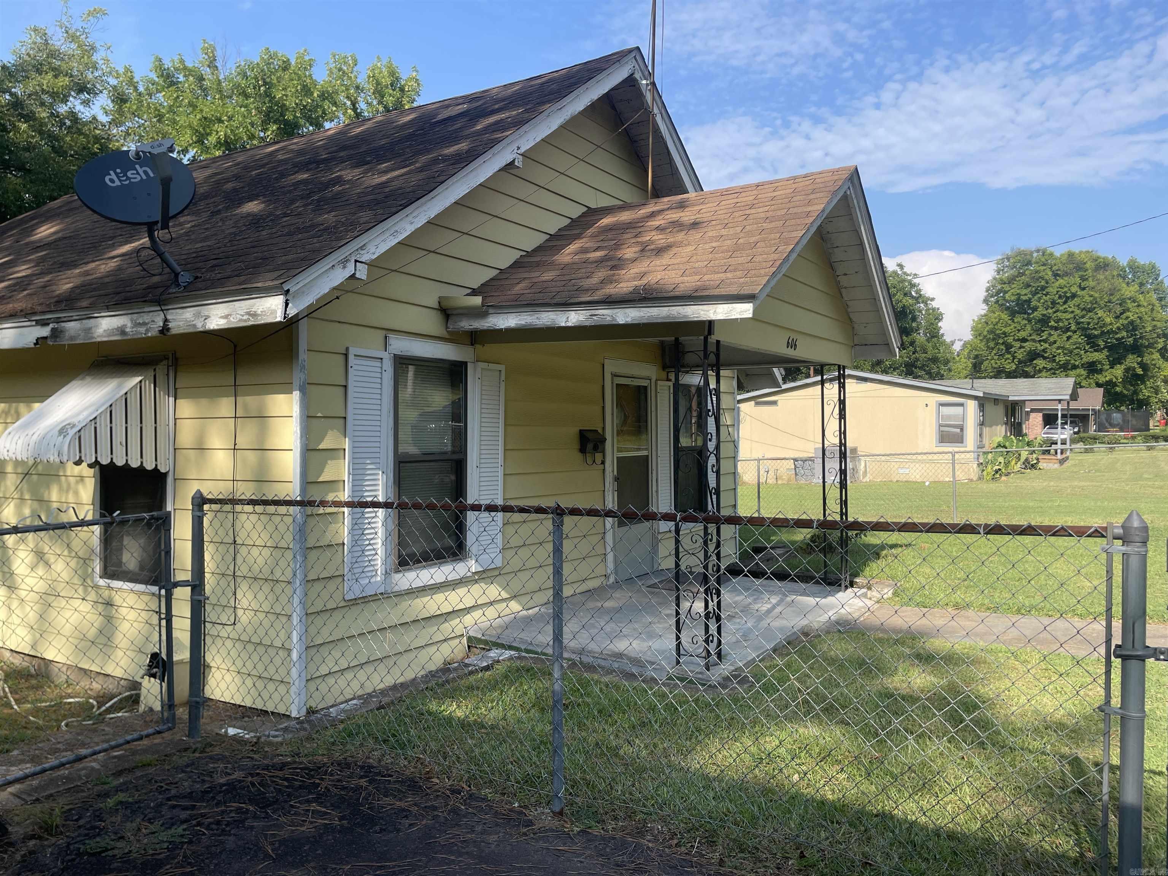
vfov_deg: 53.1
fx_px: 877
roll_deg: -0.4
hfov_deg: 67.3
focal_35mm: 26
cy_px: 438
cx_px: 584
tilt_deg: -1.3
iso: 32
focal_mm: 4.2
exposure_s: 1/2020
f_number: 1.6
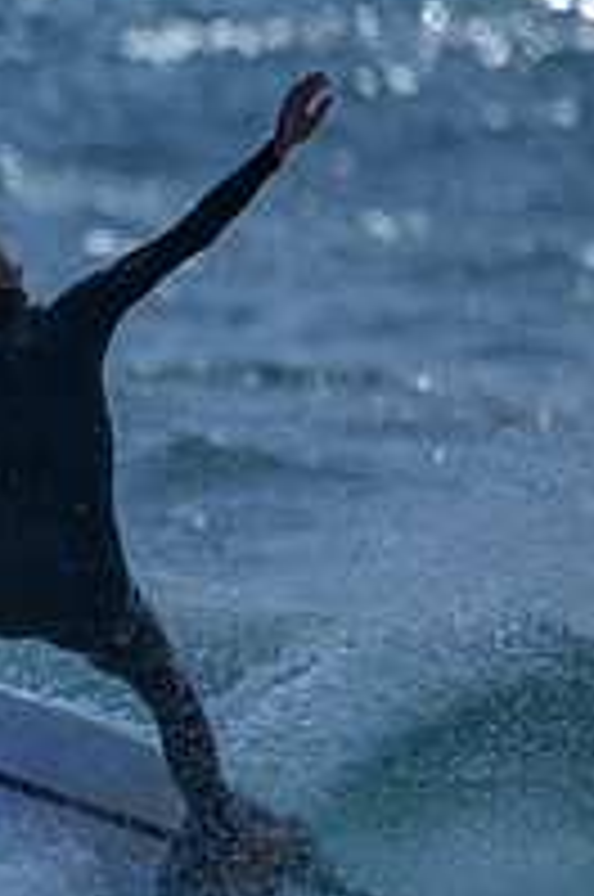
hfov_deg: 0.4
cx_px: -996
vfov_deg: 0.6
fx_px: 79744
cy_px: 683
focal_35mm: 3211
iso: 180
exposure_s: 1/2000
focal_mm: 800
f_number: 6.3
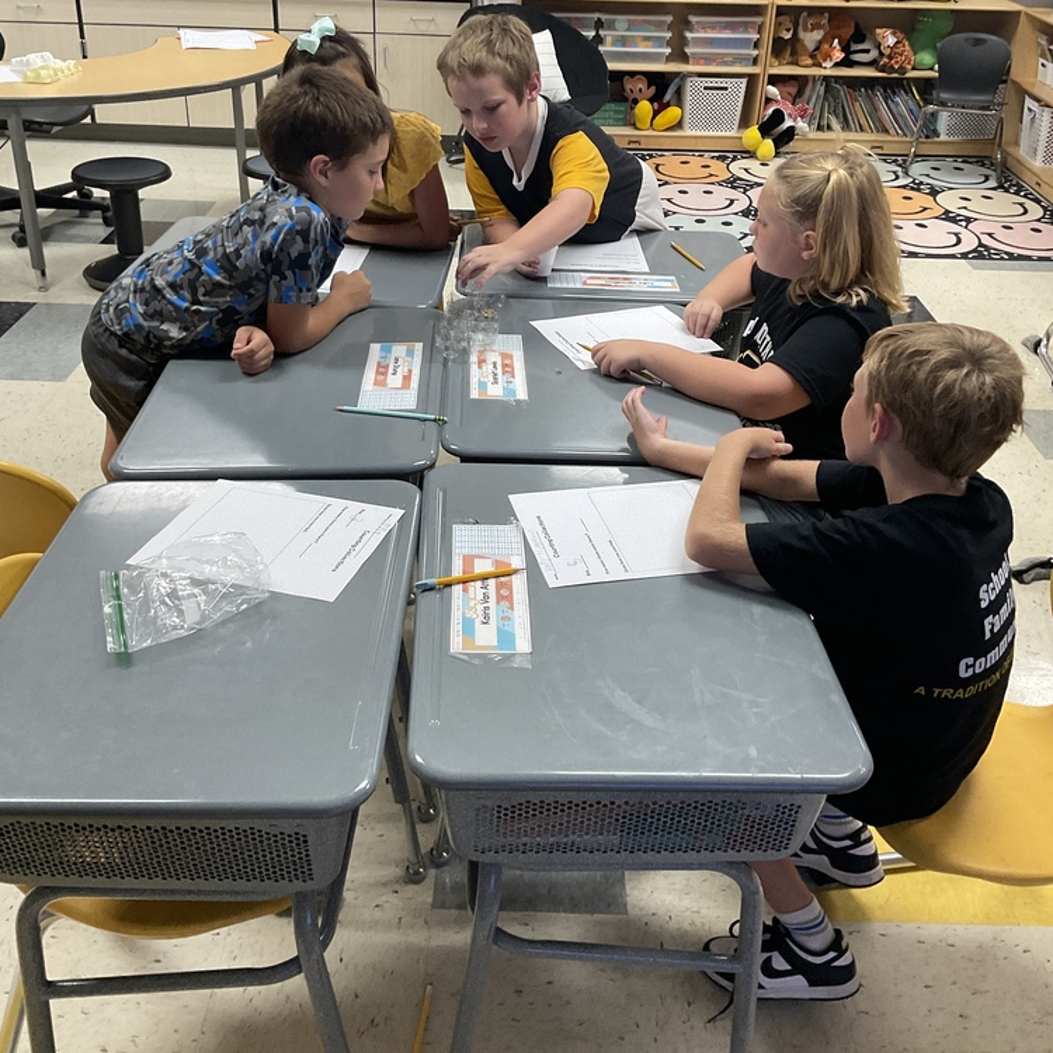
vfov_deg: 47.0
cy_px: 423
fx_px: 1205
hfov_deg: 47.2
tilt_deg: -29.4
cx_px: 517
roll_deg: -1.7
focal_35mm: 35
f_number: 1.8
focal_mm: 3
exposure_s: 1/60
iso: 100
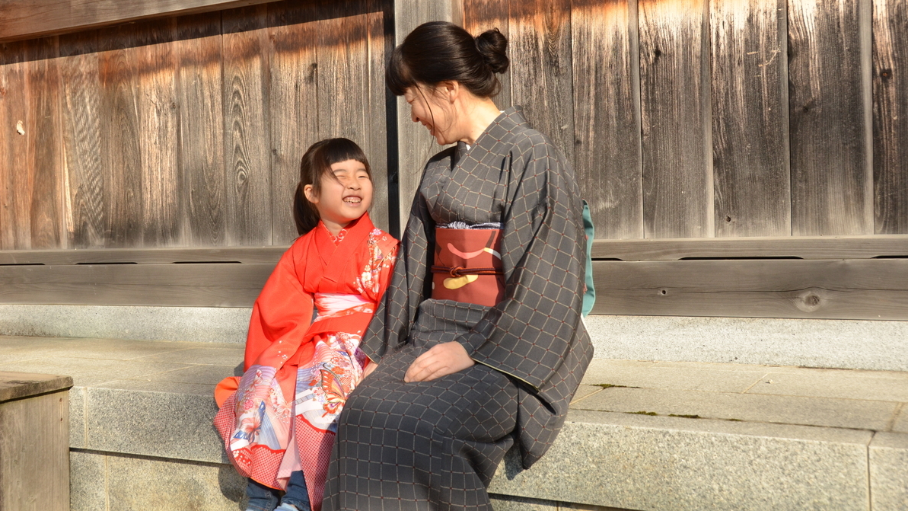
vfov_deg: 29.0
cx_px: 454
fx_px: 987
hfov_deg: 49.4
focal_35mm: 41
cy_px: 220
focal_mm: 26
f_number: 6.3
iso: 500
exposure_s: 1/1000
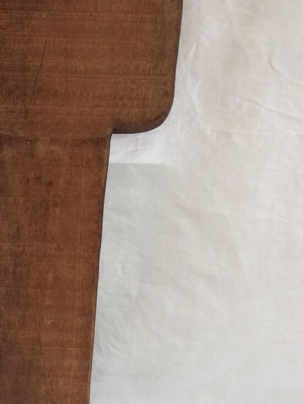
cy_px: 90
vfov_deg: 22.3
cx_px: -90
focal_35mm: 87
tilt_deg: -19.8
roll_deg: -0.5
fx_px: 1016
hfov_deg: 16.1
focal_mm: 3.3
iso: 32
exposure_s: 1/50
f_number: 2.4
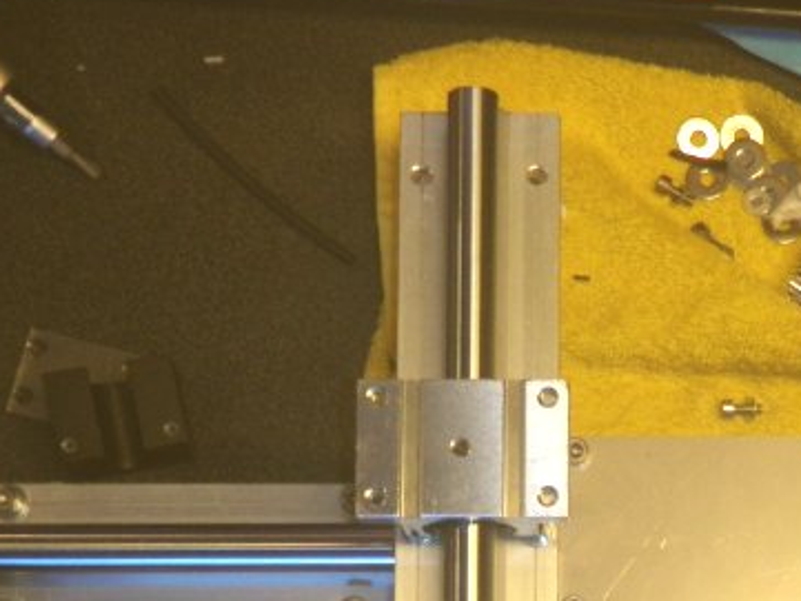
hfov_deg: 18.2
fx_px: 2361
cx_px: 974
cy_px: 747
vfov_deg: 14.0
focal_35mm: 102
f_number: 4.1
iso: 100
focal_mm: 6.53
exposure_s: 1/40
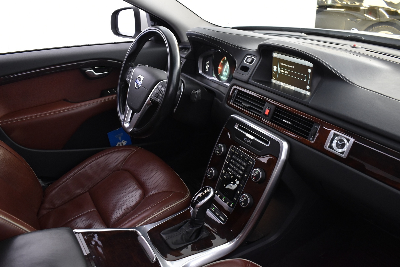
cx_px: 200
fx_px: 333
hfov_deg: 61.9
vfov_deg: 43.6
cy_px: 134
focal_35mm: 30
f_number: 5
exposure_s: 1/10
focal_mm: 20
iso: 1250
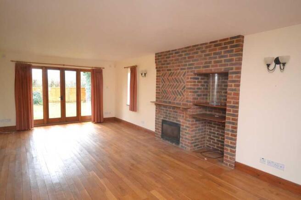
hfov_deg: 81.2
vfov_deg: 59.5
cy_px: 100
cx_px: 150
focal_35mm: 21
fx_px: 176
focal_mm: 14
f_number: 4.8
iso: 2800
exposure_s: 1/60
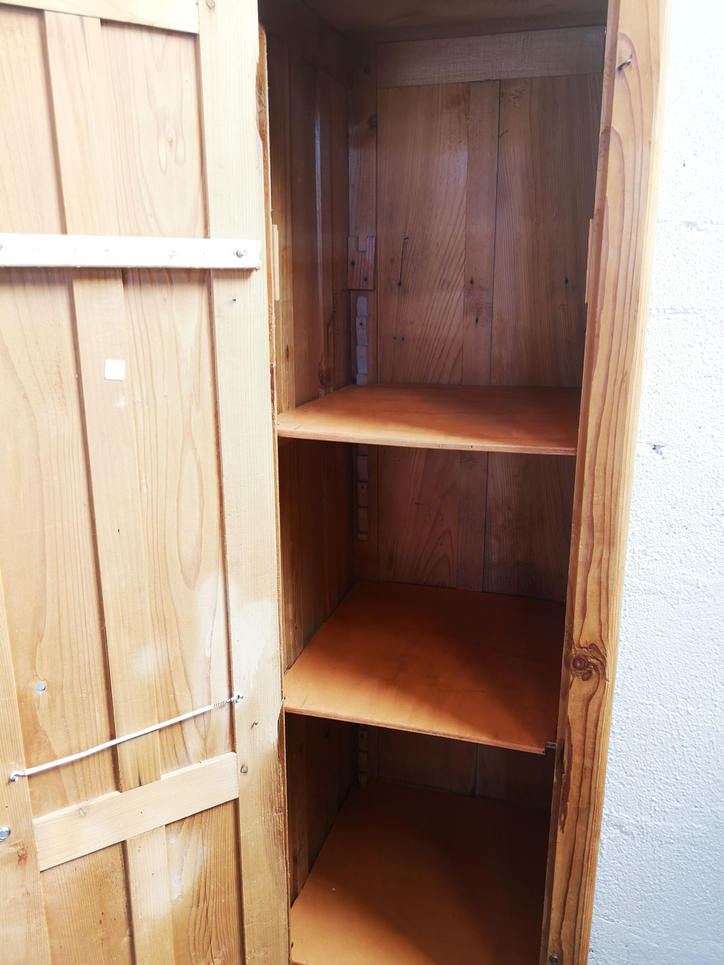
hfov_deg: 51.4
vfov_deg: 65.3
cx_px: 362
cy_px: 482
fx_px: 753
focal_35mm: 27
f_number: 1.8
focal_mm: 3.95
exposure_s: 1/50
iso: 160
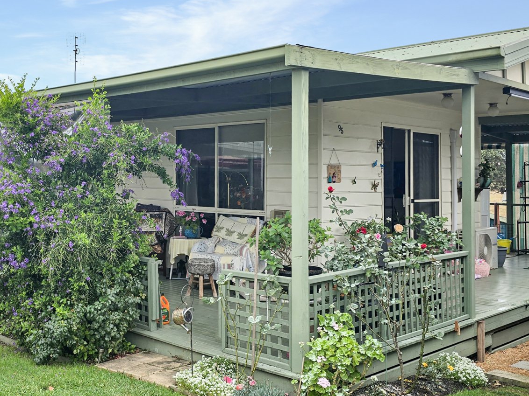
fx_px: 596
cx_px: 150
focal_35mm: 39
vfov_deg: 36.8
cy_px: 222
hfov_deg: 46.6
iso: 12
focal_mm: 6.3
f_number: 1.7
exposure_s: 1/717
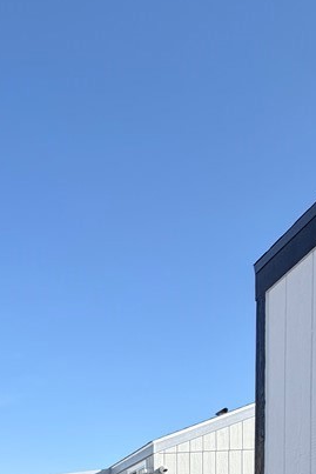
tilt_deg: -1.1
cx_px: -83
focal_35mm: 37
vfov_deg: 38.5
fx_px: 487
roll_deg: +1.1
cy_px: 567
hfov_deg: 29.6
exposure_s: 1/770
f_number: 2.2
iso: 32
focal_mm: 2.22
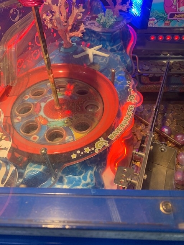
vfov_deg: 67.3
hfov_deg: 53.1
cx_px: 92
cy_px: 122
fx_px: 184
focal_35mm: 26
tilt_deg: -52.4
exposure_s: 1/60
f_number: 1.8
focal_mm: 4.25
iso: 125
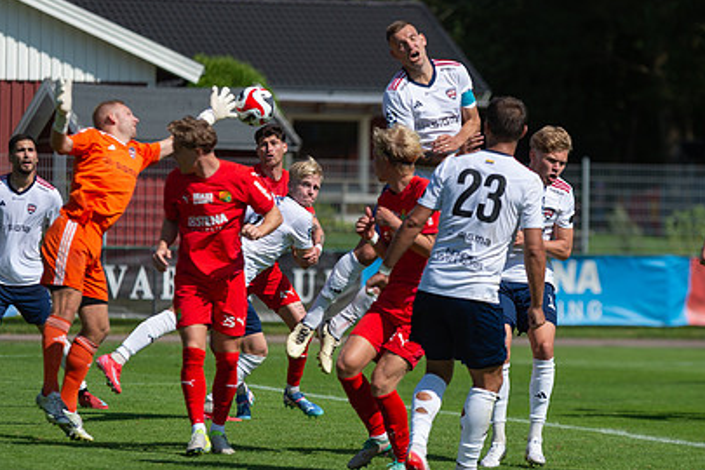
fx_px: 4974
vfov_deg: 5.4
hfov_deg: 8.1
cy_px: 164
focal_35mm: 254
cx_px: 418
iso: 100
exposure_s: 1/2500
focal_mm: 175
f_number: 3.2
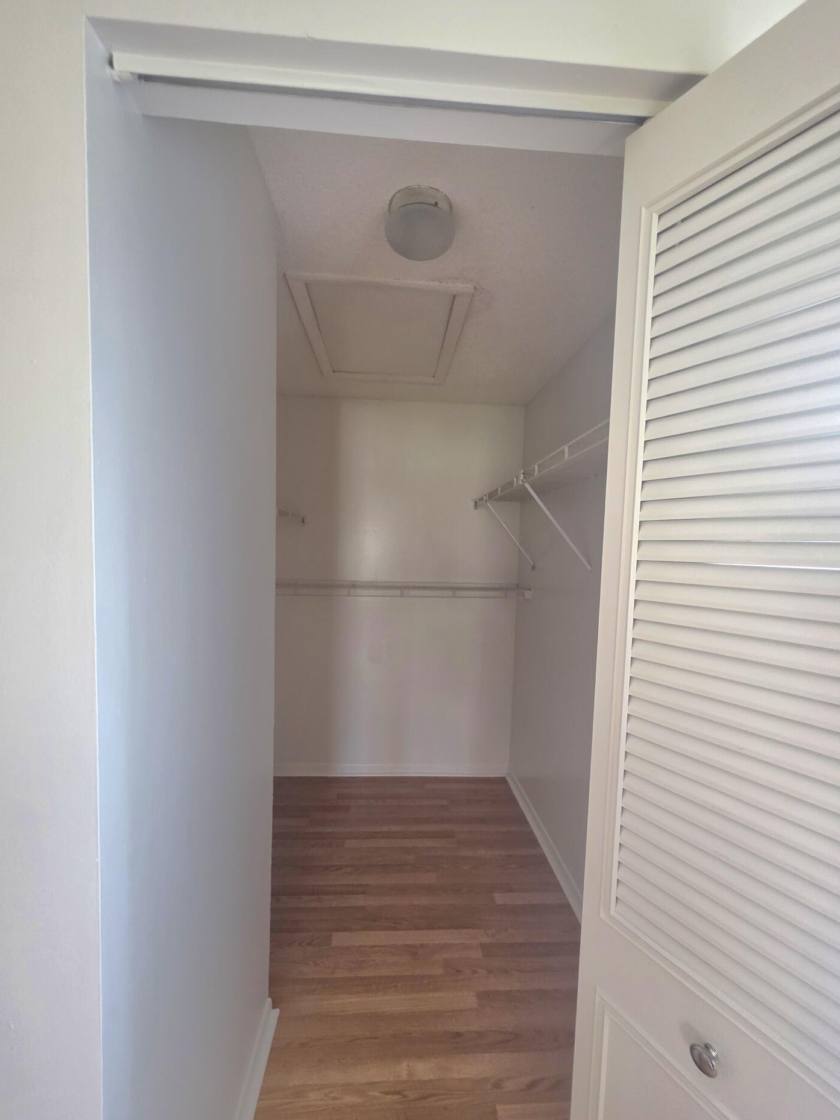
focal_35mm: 14
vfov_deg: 102.0
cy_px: 578
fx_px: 453
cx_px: 417
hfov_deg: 85.7
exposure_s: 1/60.2
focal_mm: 2.2
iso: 160
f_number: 1.9
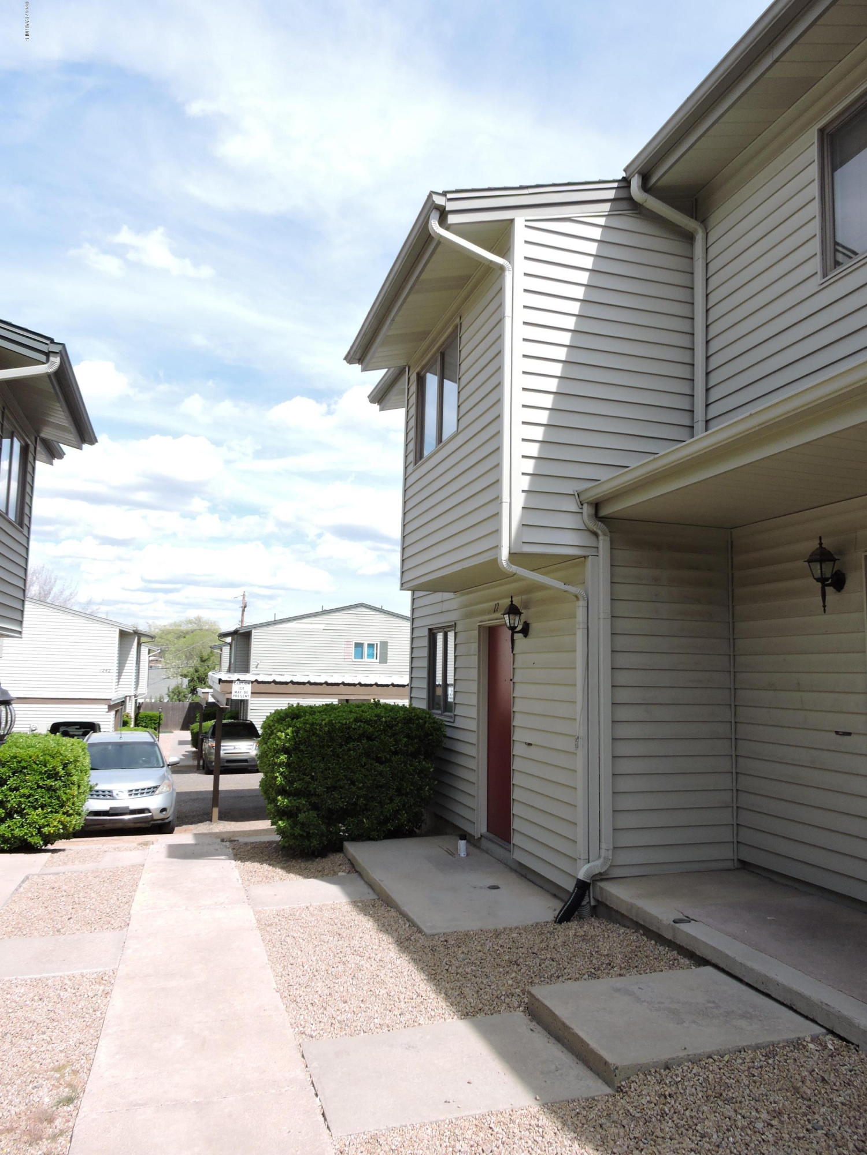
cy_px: 578
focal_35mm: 24
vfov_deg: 71.6
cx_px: 434
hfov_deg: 56.8
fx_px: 801
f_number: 3.3
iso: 100
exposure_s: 1/800
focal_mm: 4.3
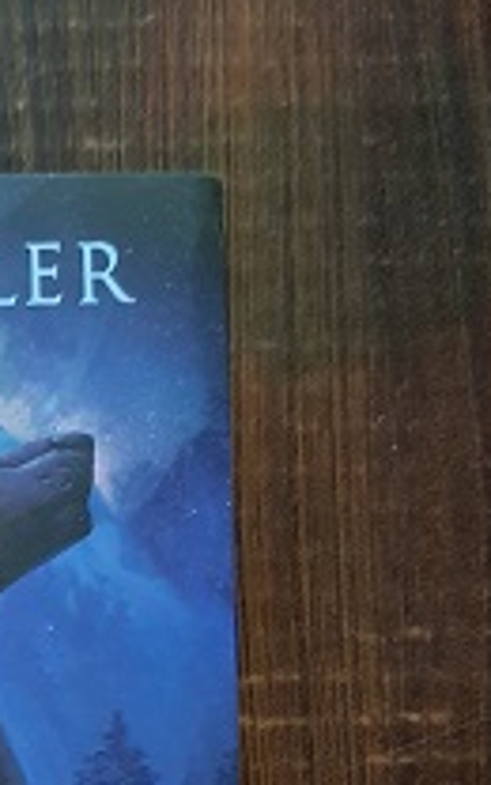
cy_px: 928
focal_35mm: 72
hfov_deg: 16.4
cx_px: -253
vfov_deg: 25.8
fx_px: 1542
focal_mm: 4.3
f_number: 1.7
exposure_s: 1/10
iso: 400
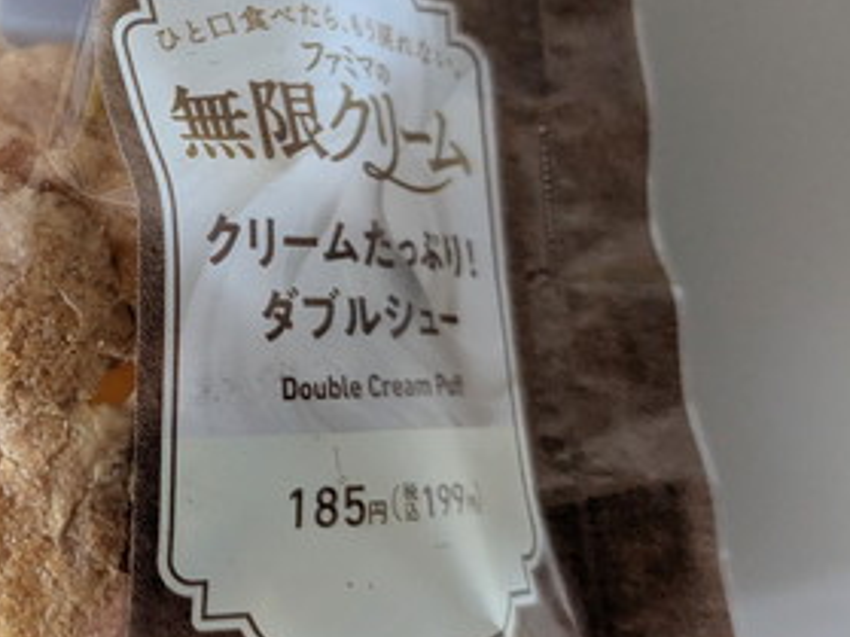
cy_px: 305
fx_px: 1522
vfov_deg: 23.6
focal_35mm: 62
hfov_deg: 28.8
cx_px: -46
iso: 182
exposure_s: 1/100
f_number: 1.73
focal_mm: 4.38
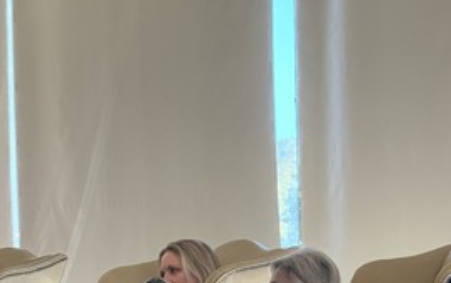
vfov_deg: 5.1
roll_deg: +1.5
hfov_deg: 8.2
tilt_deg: -1.1
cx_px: 12
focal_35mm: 256
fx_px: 3149
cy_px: 257
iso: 125
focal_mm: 15.66
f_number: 2.8
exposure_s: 1/120
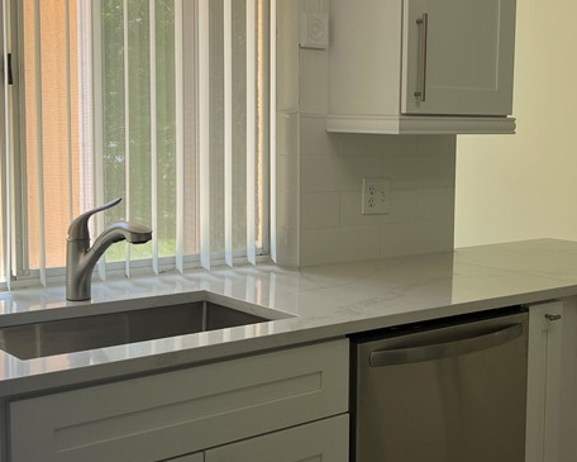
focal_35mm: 57
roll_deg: -0.9
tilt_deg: -7.5
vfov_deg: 26.7
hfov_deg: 32.8
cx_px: 376
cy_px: 215
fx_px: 974
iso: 50
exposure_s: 1/411
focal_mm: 5.7
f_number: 1.5
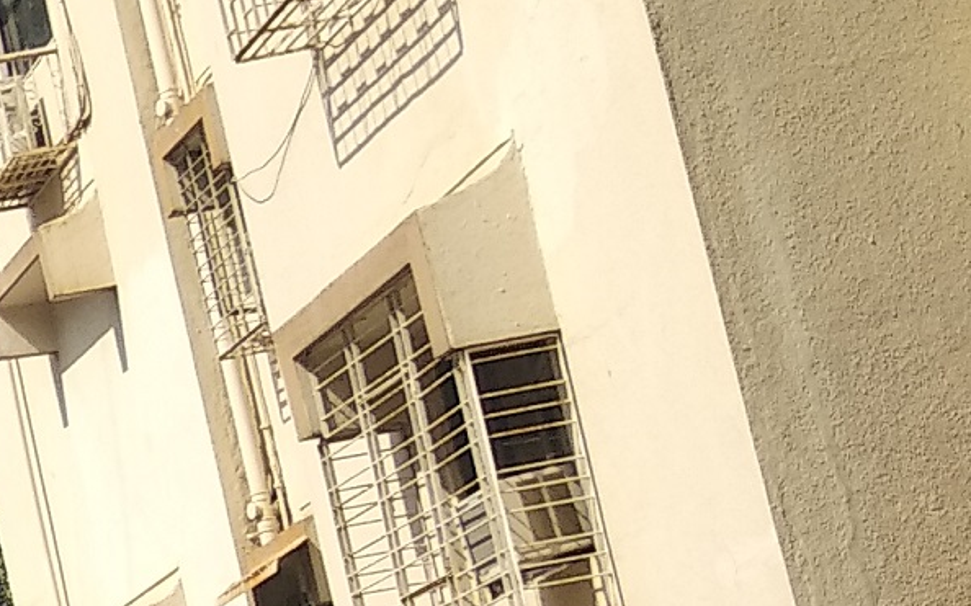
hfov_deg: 14.6
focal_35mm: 116
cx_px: -1012
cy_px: 769
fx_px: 3069
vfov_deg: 11.0
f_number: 2.2
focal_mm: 3.81
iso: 100
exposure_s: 1/734
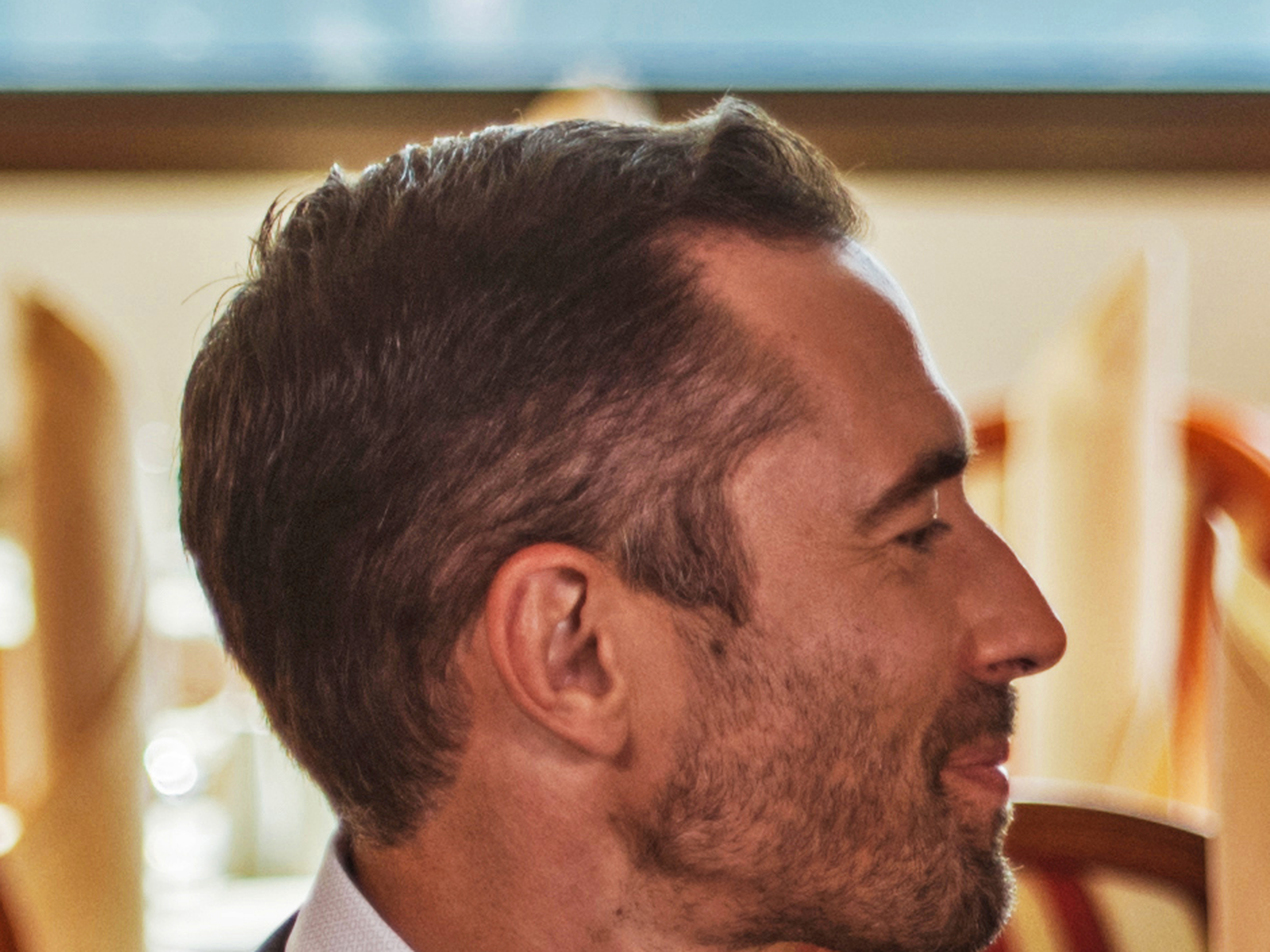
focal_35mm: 585
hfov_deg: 3.4
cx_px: 2448
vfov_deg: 2.5
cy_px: 726
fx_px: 21463
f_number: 2.8
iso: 200
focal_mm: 95
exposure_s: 1/500
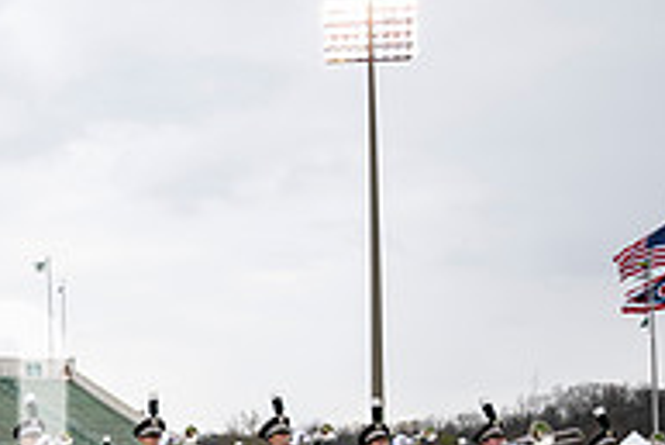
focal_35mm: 78
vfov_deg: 17.1
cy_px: 464
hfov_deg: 23.1
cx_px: -193
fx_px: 1442
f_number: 2.8
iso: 100
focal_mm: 26
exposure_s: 1/500
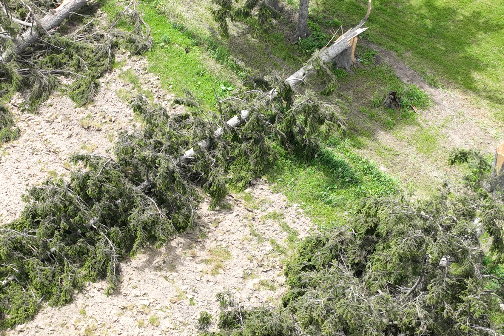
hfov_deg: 25.9
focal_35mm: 78
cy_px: 261
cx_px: 195
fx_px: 1092
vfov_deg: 17.4
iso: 110
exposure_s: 1/640
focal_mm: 12.29
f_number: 2.8
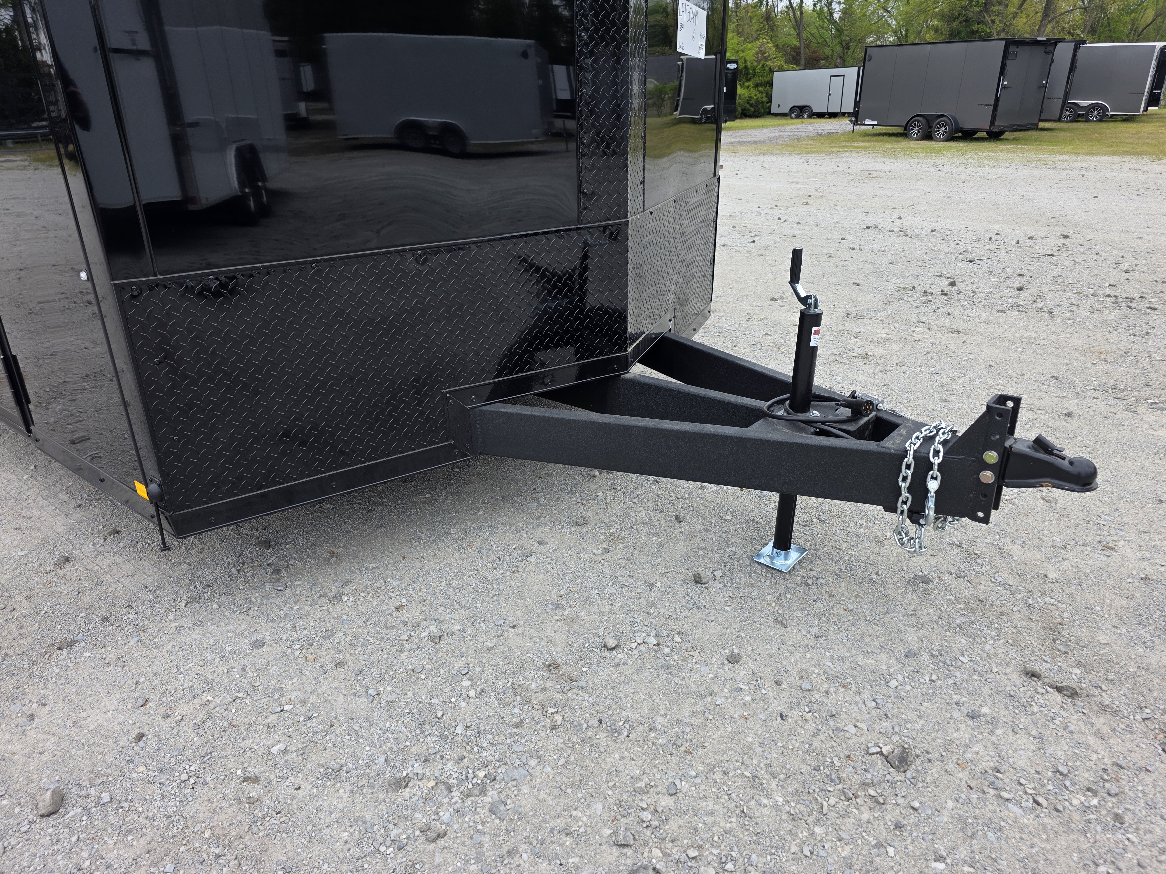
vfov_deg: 58.9
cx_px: 583
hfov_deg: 73.9
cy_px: 437
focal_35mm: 23
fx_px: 775
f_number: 1.7
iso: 80
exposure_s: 1/1941
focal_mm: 6.3
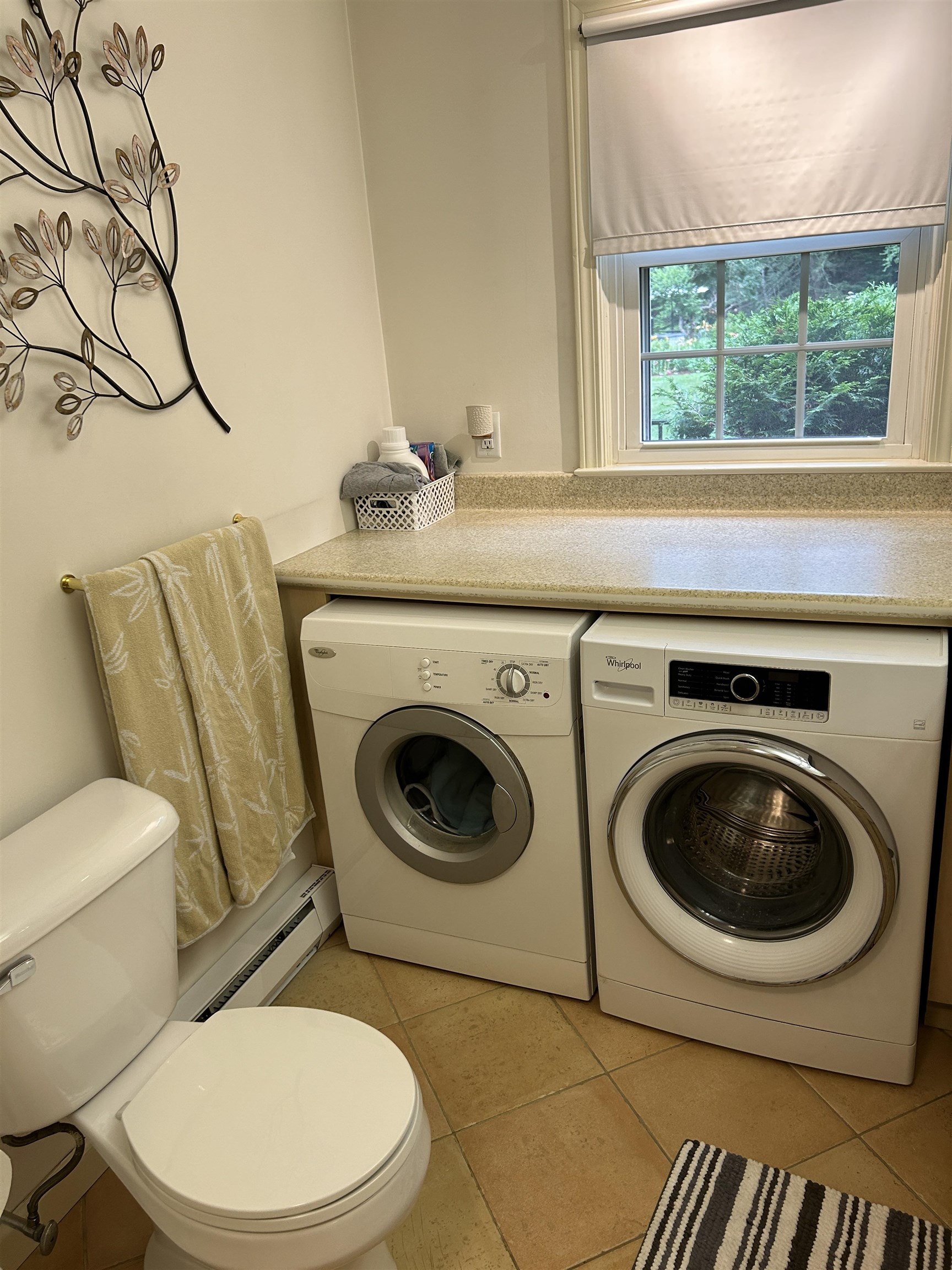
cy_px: 635
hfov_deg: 53.1
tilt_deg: -18.8
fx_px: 953
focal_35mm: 26
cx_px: 476
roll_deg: +5.7
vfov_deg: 67.3
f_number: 1.5
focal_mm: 5.7
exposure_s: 1/120
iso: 100
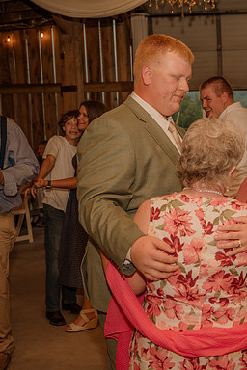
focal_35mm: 58
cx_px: 245
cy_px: 185
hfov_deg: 22.5
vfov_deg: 34.5
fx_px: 597
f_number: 4
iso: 320
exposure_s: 1/200
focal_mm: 36
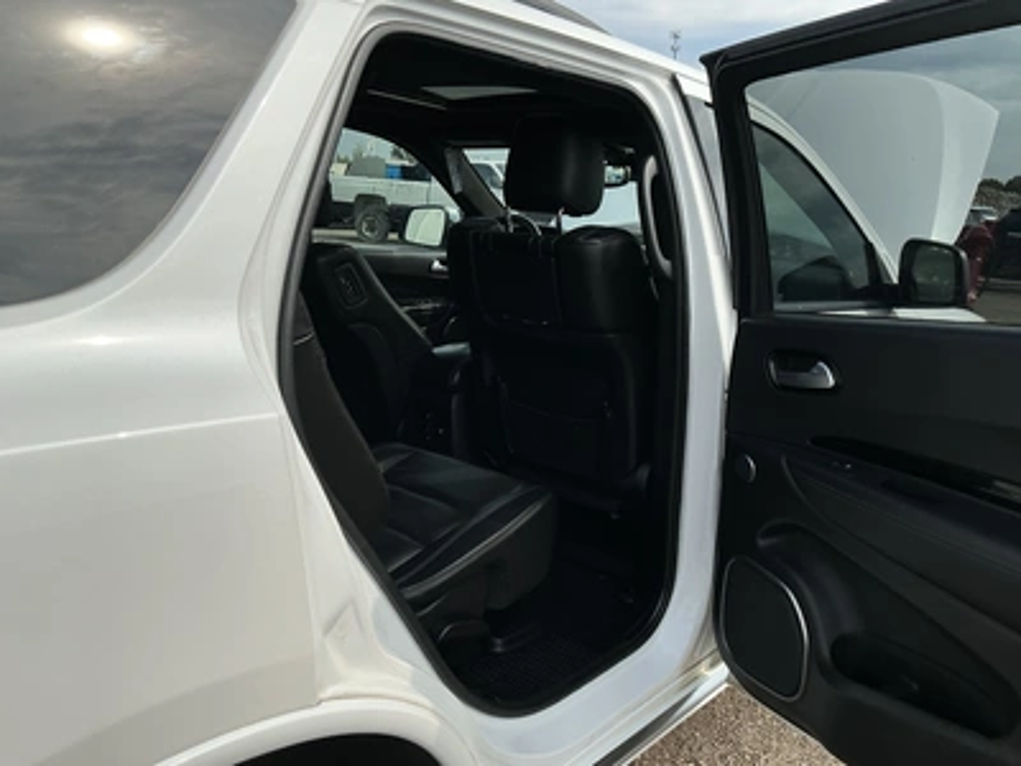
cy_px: 383
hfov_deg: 63.4
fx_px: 826
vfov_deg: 49.7
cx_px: 510
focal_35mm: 28
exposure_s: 1/1675
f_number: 1.8
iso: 25
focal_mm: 3
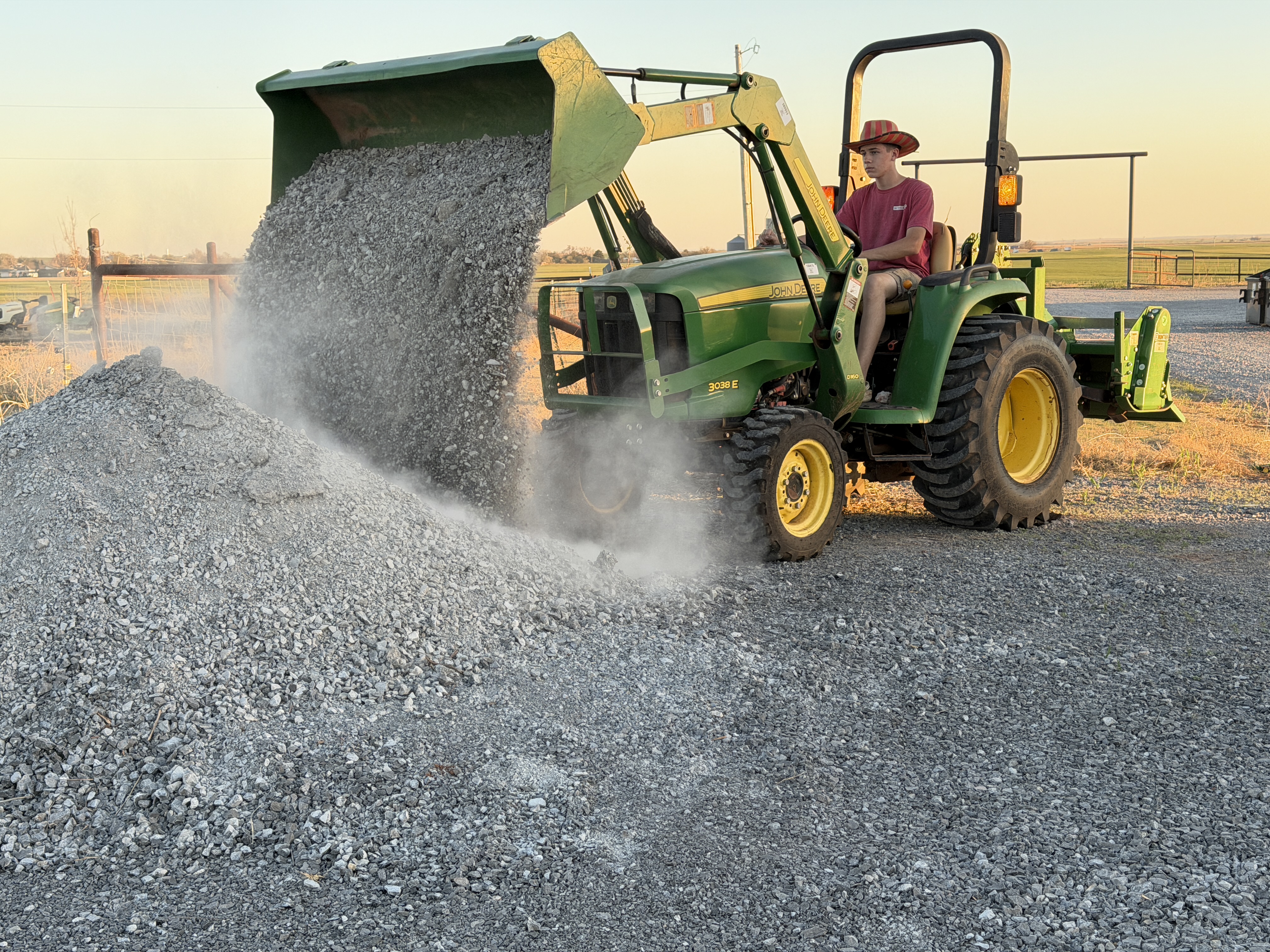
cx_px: 635
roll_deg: +0.9
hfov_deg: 39.7
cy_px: 476
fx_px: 1761
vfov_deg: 30.3
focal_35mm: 48
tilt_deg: -6.7
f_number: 1.78
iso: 64
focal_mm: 6.76
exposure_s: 1/566
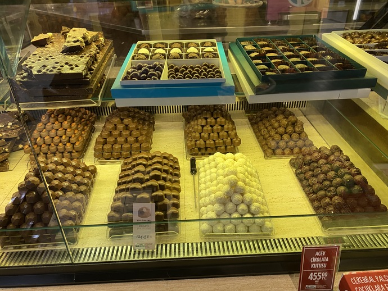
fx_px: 292
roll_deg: +3.8
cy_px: 146
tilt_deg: -33.4
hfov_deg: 67.3
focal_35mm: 26
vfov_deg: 53.1
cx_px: 194
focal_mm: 4.25
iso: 100
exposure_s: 1/50
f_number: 1.8
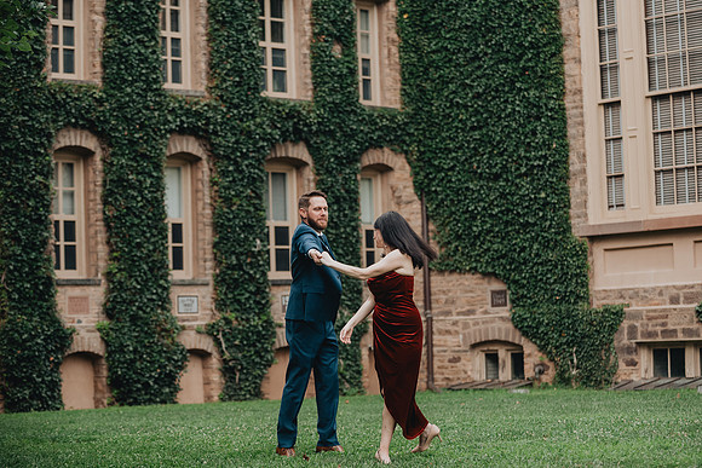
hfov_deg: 23.0
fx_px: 1723
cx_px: 368
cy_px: 222
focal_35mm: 88
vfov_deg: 15.5
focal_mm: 80
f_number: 2.8
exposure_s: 1/1000
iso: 800
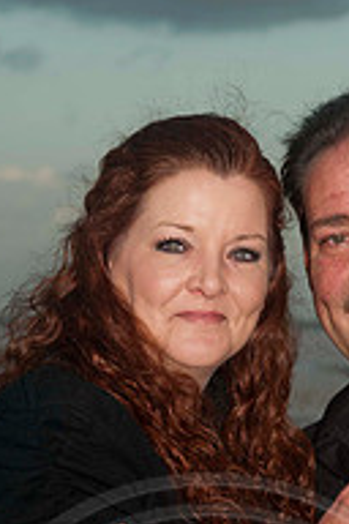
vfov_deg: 7.8
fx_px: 3824
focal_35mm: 263
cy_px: 385
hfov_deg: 5.2
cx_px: 326
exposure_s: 1/125
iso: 100
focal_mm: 75
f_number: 6.3
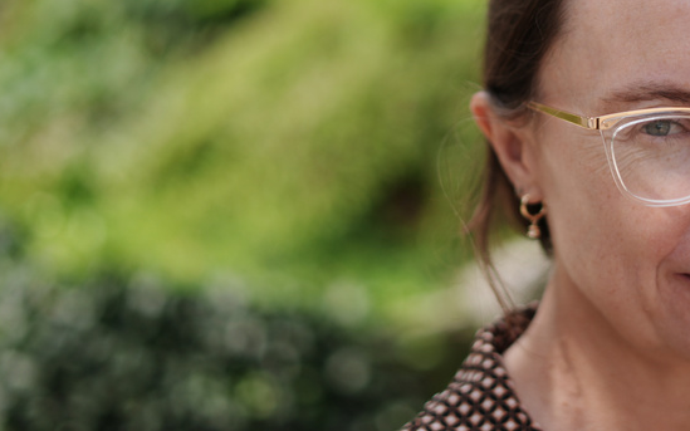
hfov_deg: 21.7
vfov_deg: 13.7
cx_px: 520
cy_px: 116
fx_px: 1786
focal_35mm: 95
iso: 125
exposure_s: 1/2500
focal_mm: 50
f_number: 1.8
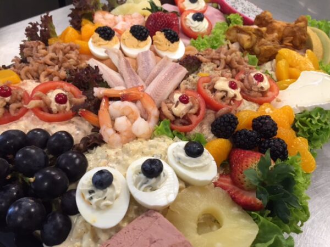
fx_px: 276
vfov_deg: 48.2
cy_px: 124
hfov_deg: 61.7
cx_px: 165
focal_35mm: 29
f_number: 2.2
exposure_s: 1/33
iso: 64
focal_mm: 4.15
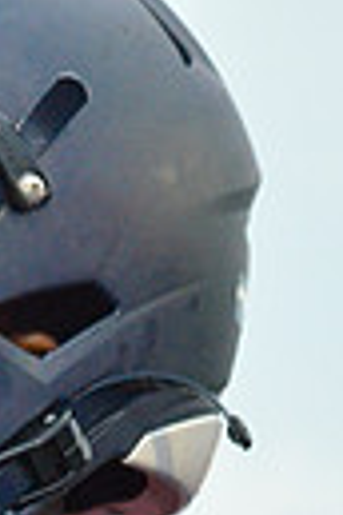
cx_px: -195
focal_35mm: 371
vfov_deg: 5.4
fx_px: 5305
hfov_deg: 3.7
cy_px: 1150
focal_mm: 55
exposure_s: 1/500
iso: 4000
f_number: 4.5
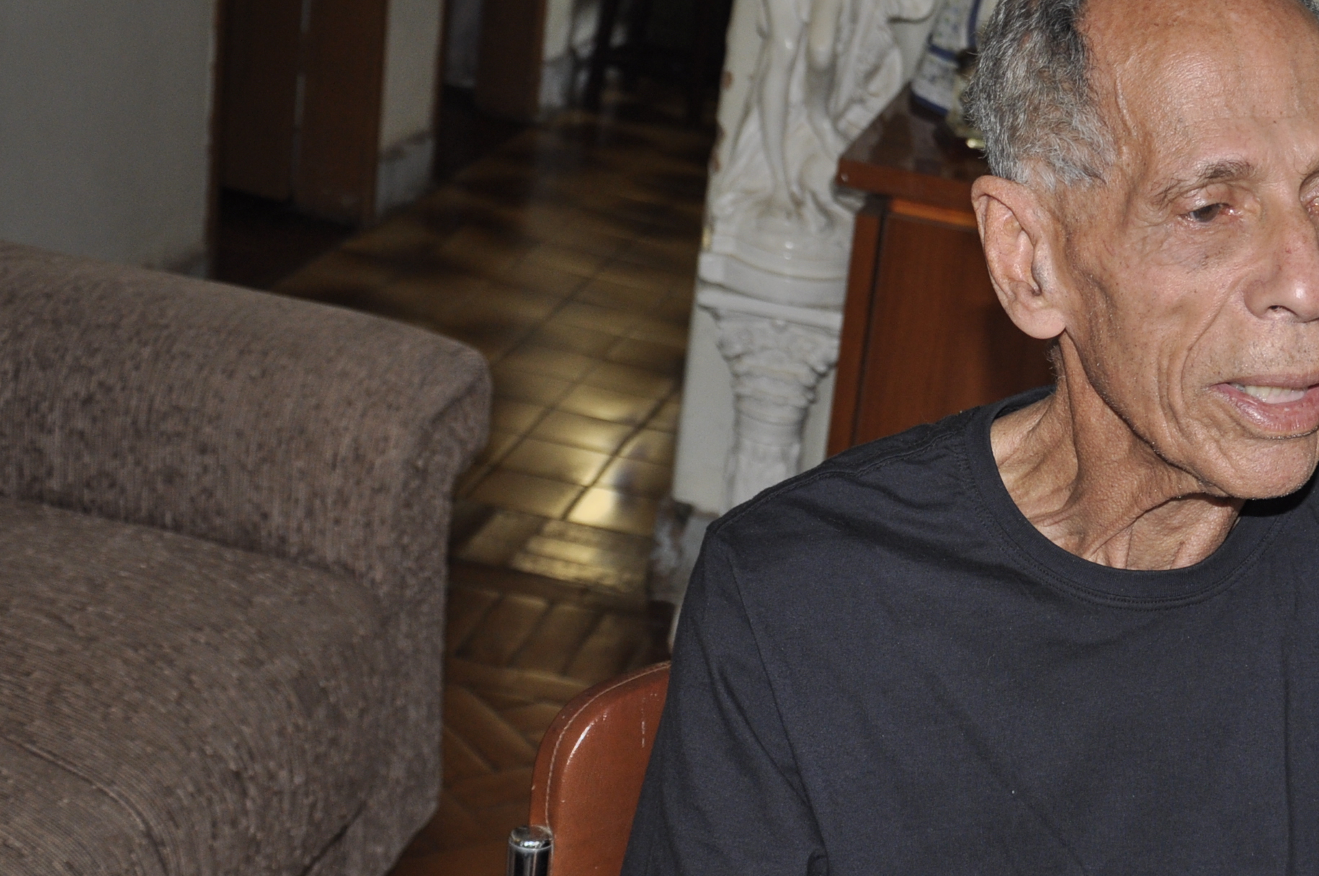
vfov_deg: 20.5
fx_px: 2411
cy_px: 586
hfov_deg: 30.0
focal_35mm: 66
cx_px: 1026
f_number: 4
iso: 400
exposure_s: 1/60
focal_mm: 25
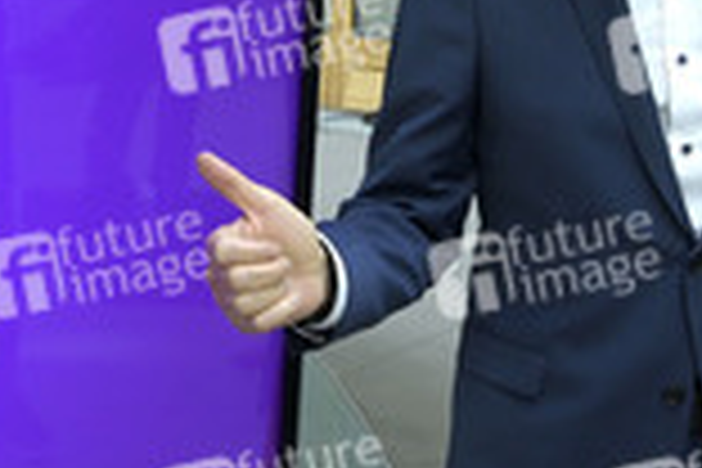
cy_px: -72
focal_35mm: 101
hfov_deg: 20.0
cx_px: 155
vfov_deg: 13.2
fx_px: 1969
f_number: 8
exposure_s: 1/500
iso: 4000
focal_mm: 35
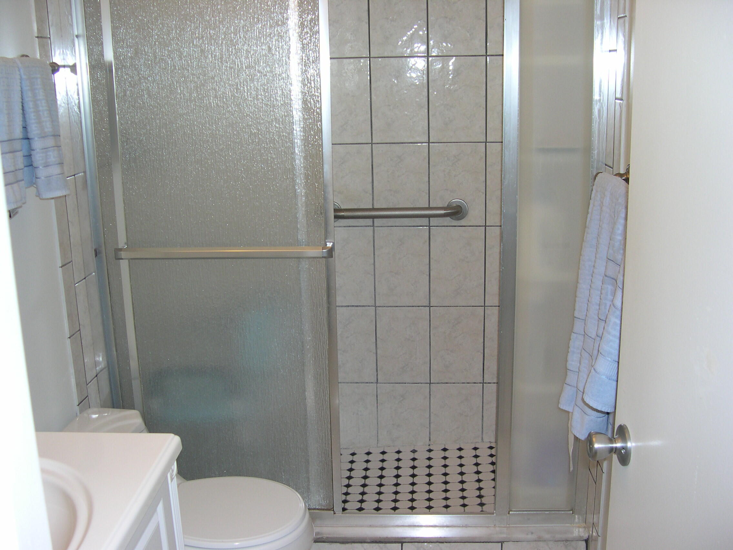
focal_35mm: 38
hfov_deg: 49.0
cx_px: 366
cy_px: 275
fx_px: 805
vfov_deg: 37.7
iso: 100
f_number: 2.8
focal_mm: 8
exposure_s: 1/60
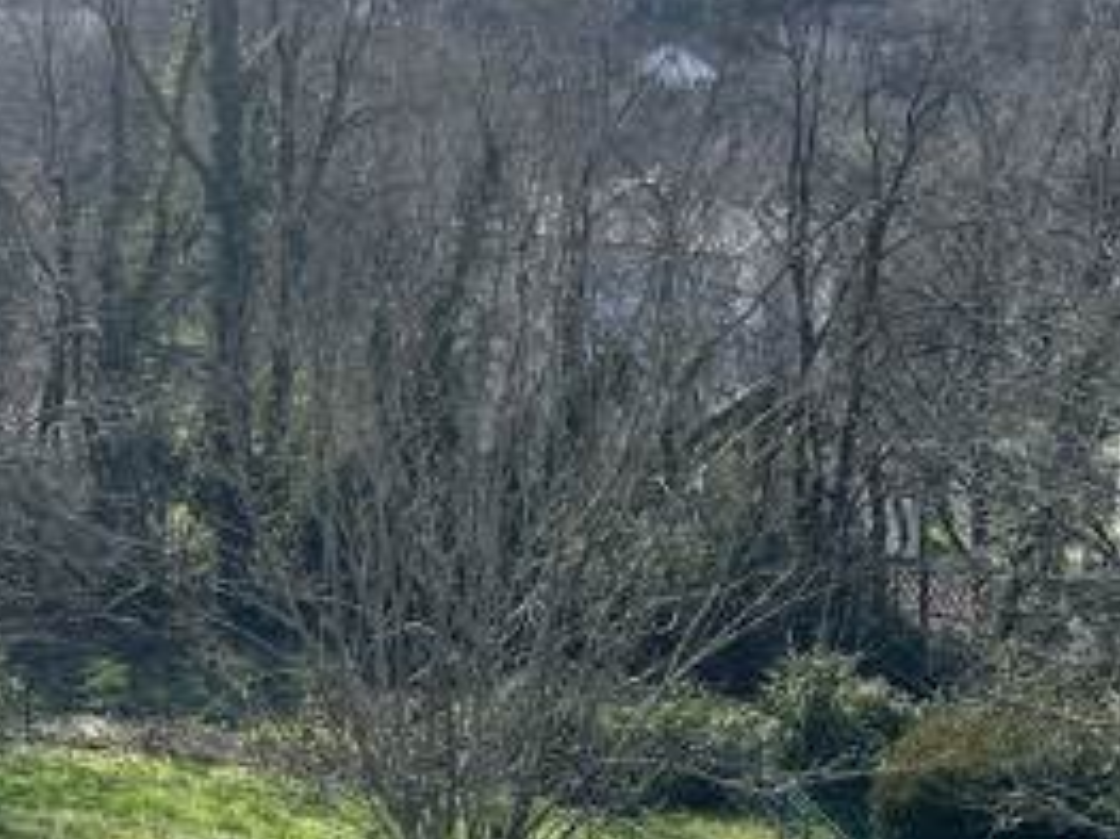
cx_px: 34
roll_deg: -1.0
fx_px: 2555
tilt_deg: -10.3
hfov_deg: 23.8
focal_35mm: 79
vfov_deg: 18.6
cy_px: 281
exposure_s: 1/3413
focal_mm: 5.1
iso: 50
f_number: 1.6
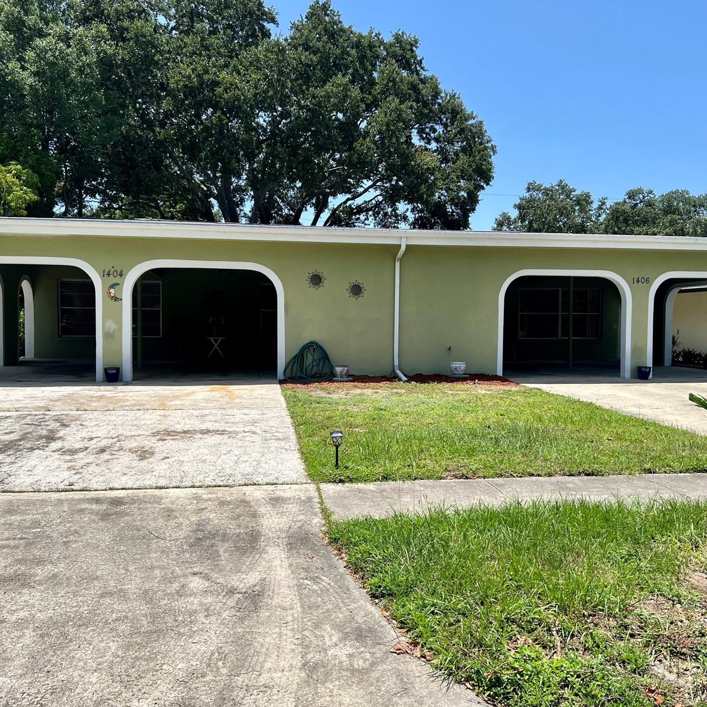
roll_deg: -0.8
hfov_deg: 52.5
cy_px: 351
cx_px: 374
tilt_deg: -2.0
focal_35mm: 31
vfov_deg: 52.5
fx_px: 716
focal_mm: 5.7
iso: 50
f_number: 1.5
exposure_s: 1/4444
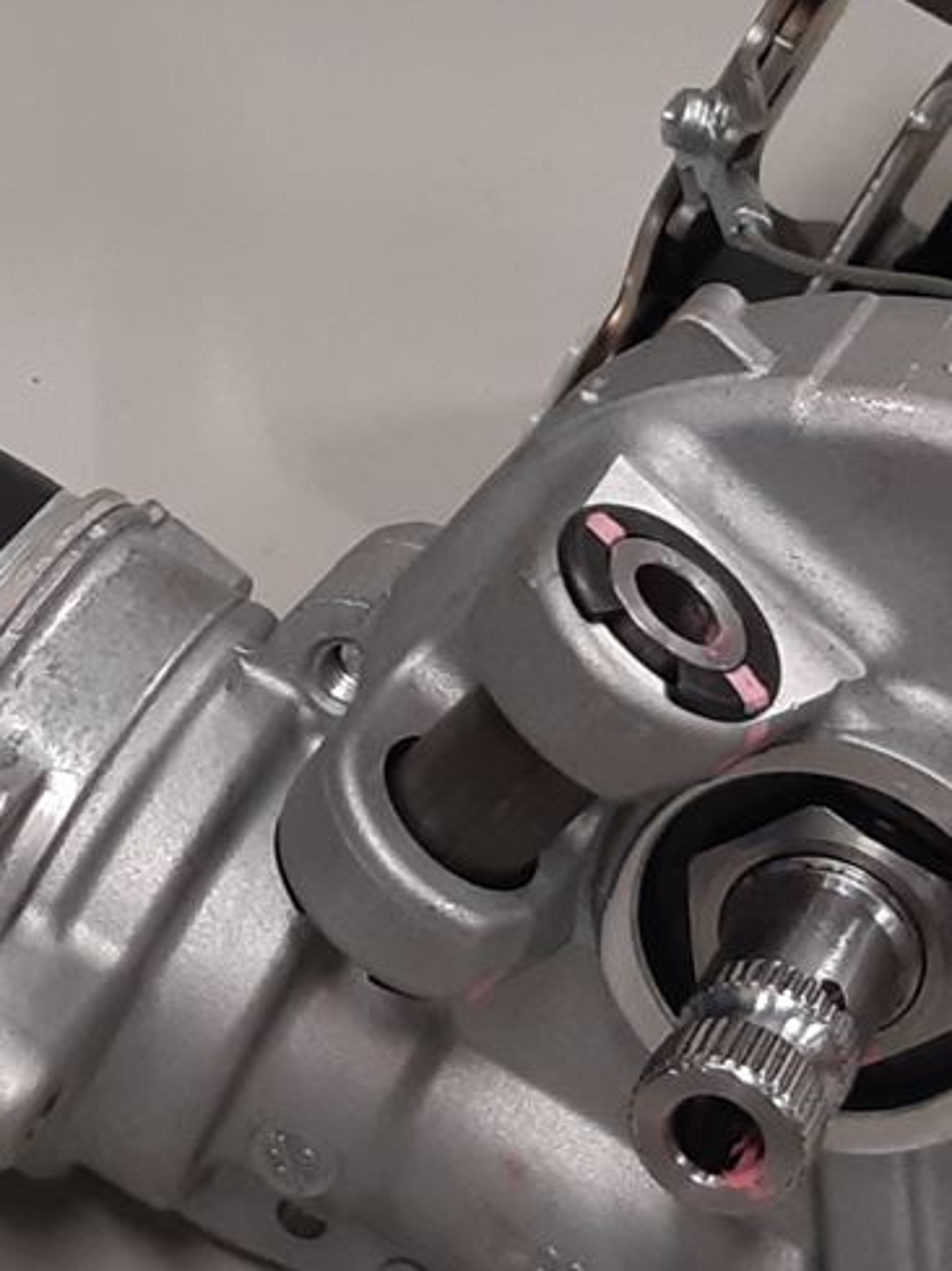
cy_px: 359
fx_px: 4002
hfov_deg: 13.2
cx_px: -172
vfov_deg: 18.0
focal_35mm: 109
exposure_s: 1/50
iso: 125
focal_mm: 3.93
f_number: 1.7
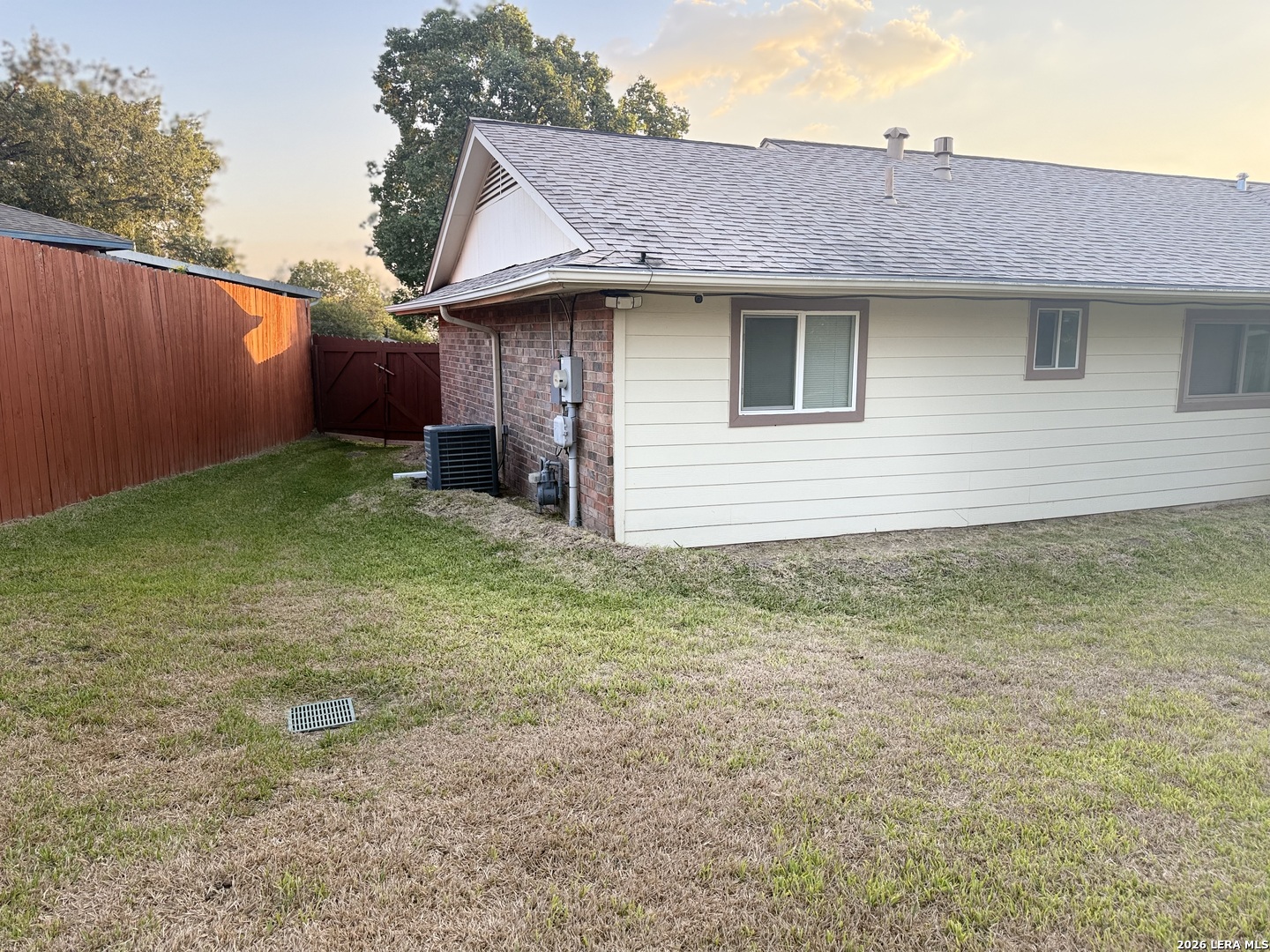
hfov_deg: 71.6
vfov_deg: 56.8
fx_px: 881
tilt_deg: -8.4
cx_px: 635
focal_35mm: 24
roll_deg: +0.6
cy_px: 476
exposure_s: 1/467
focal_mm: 6.76
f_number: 1.78
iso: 100
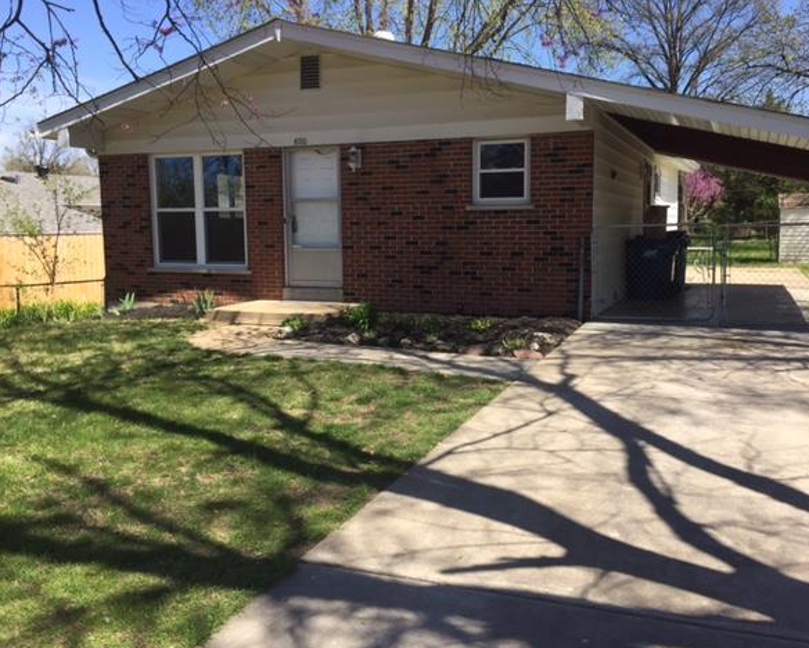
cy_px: 320
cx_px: 442
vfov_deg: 47.2
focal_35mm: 31
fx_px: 743
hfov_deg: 57.1
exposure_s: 1/1130
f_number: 2.2
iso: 32
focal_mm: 4.15
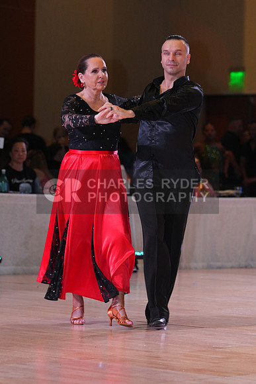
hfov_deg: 8.1
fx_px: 1801
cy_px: 192
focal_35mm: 169
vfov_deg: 12.2
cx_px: 128
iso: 2500
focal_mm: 169
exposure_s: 1/250
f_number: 5
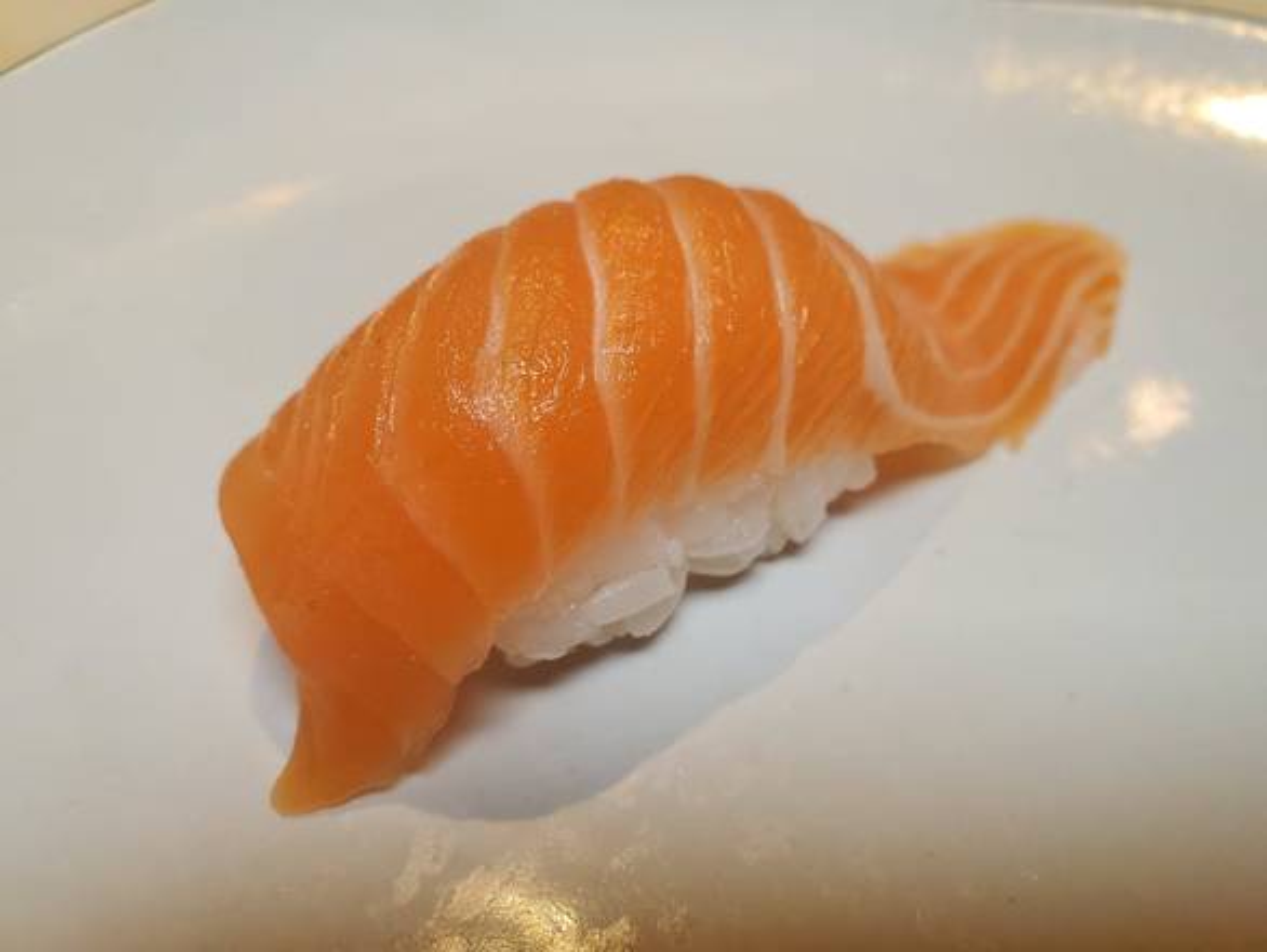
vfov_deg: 53.1
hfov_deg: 67.3
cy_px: 476
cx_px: 634
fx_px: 952
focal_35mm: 26
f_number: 2.4
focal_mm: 4.3
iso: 200
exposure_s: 1/120
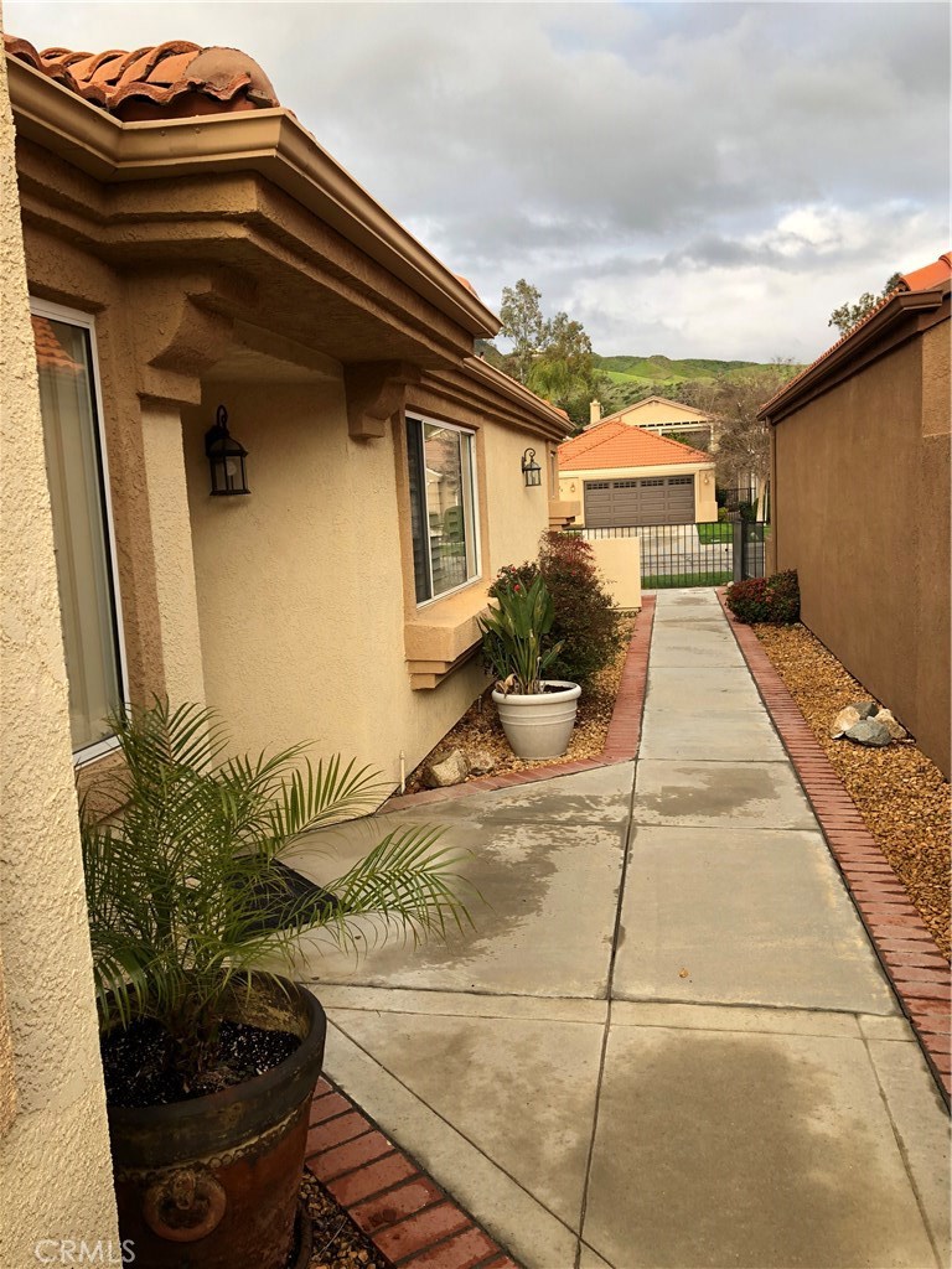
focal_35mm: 28
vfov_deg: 63.4
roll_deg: +2.4
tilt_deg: -6.6
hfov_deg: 49.7
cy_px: 634
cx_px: 476
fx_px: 1027
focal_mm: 3.99
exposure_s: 1/343
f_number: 1.8
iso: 20
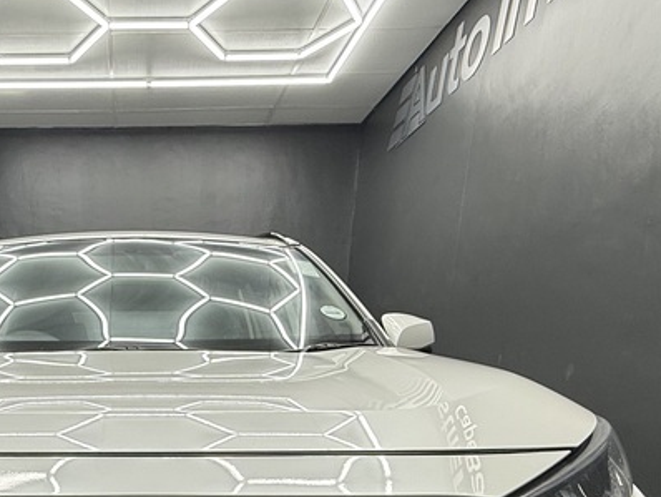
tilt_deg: -16.3
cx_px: 116
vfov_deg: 32.8
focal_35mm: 36
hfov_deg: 48.0
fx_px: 688
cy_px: 592
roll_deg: -0.8
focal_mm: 2.22
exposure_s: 1/100
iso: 100
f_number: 2.2
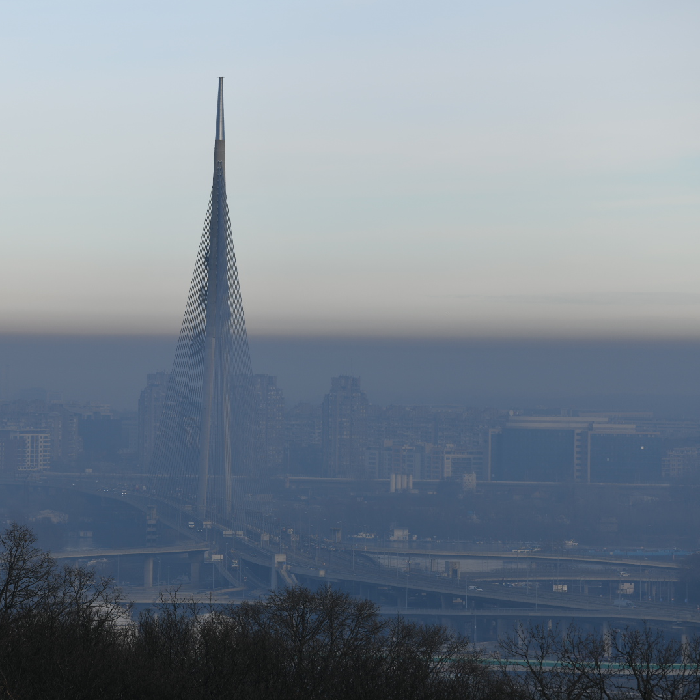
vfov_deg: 8.5
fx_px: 4690
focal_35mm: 205
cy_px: 350
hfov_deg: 8.5
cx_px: 212
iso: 100
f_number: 4.5
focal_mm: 160
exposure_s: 1/1000
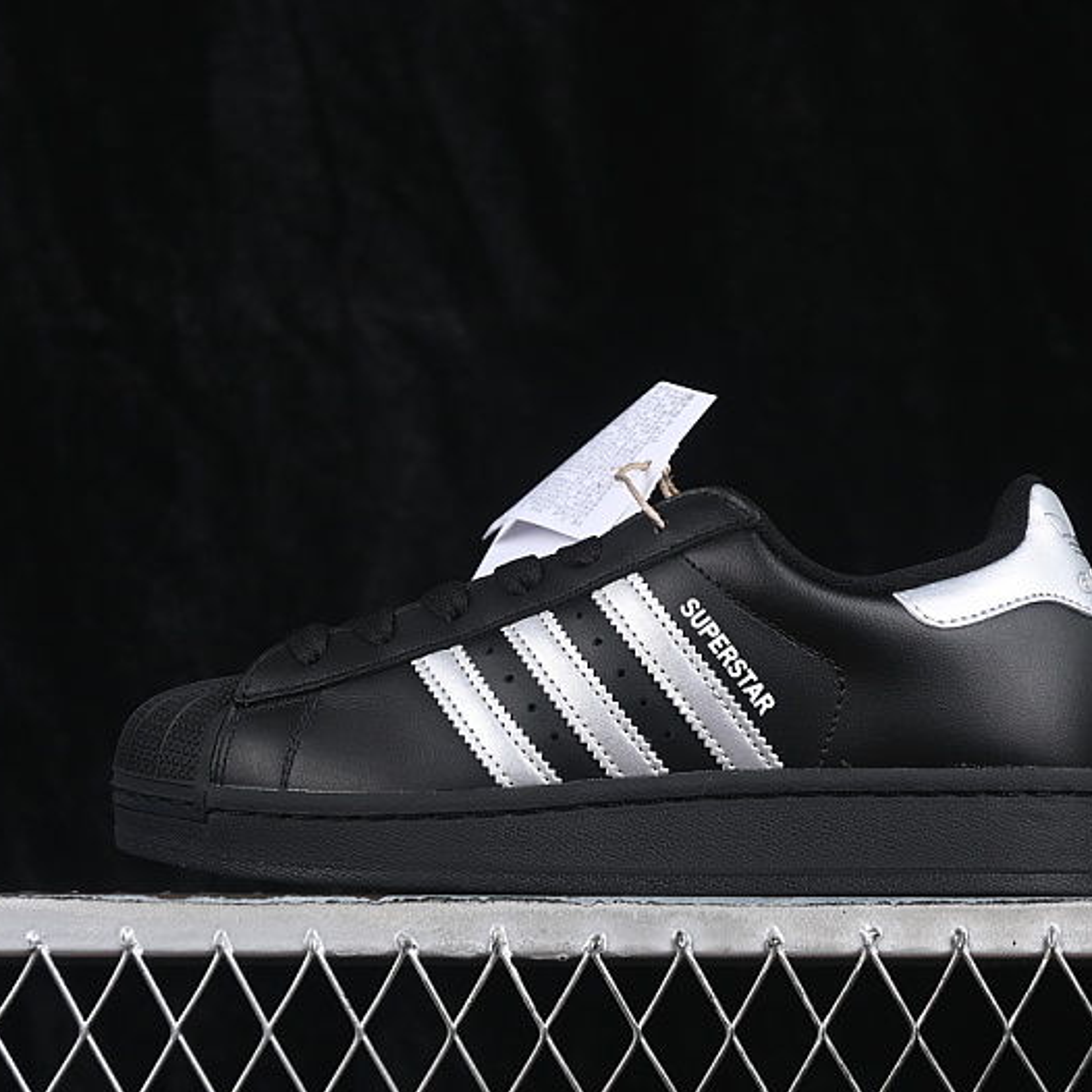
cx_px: 635
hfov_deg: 17.9
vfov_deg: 17.9
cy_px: 551
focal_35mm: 97
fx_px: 3462
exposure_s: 1/50
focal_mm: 50
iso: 160
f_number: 6.3
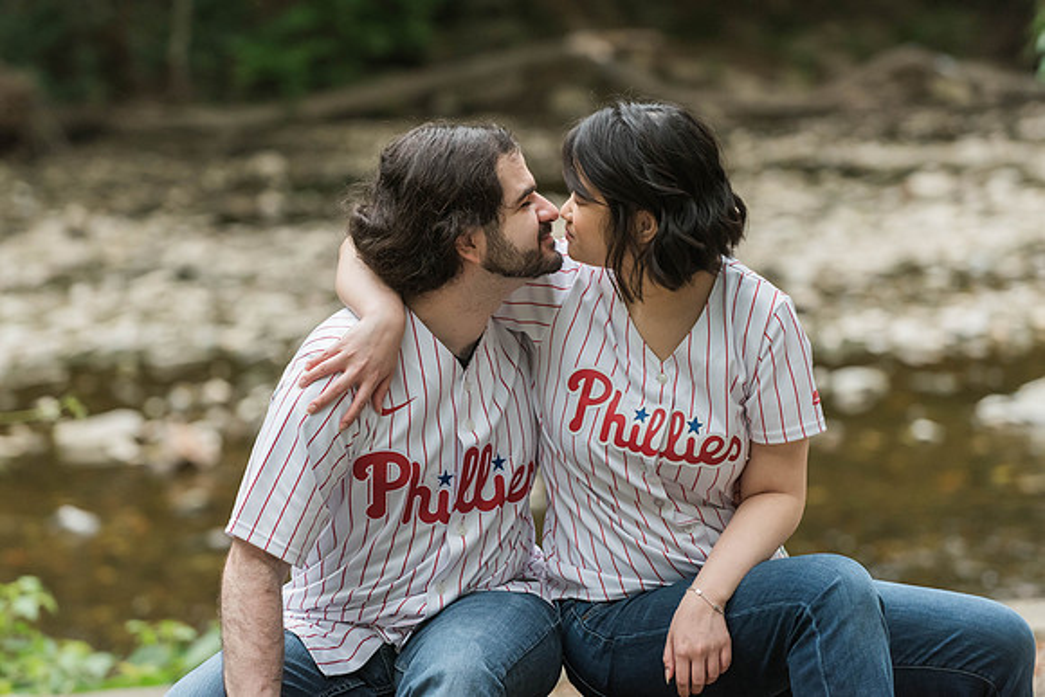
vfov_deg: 8.3
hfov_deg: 12.4
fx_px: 4800
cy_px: 330
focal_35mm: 165
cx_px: 495
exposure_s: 1/500
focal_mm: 155
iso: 2000
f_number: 4
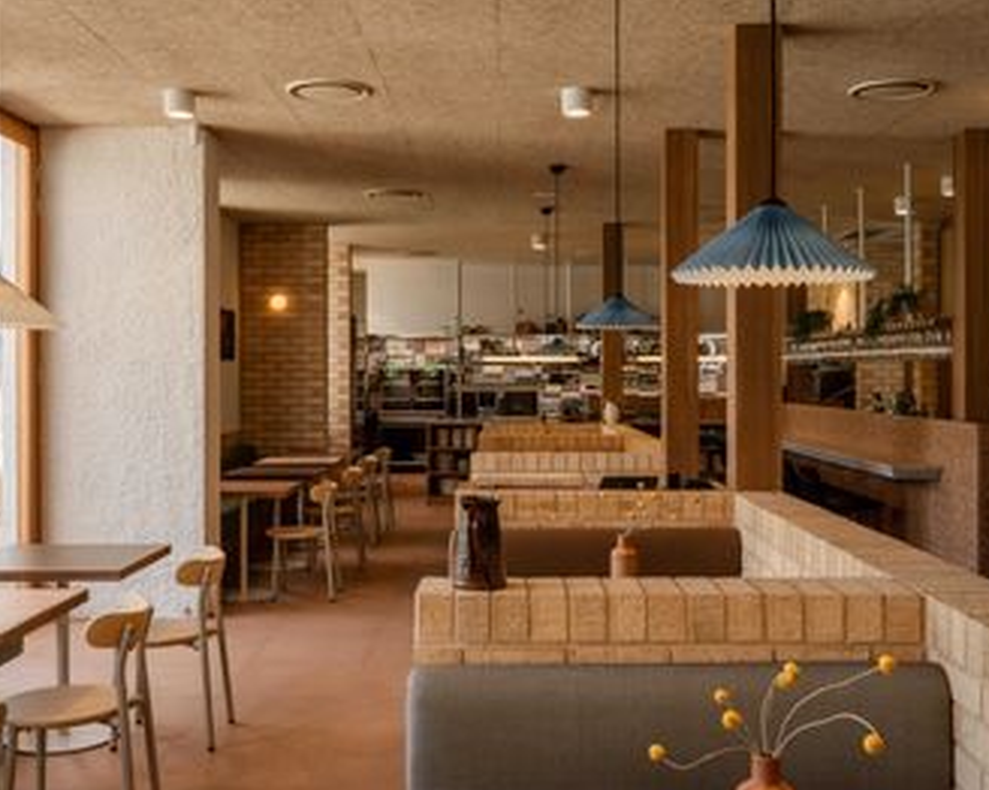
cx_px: 494
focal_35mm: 40
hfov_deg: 46.2
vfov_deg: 37.6
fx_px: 1159
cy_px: 369
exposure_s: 1/25
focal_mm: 31.5
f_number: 16
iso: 640
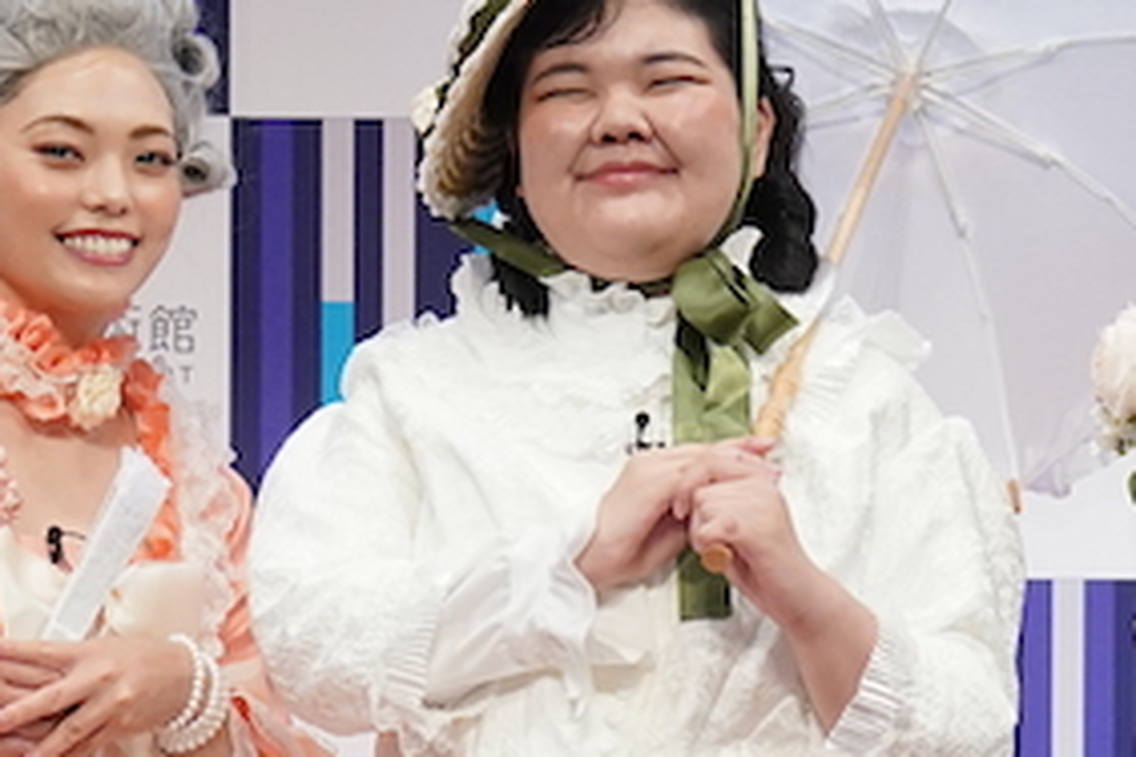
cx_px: 717
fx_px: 9813
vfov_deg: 4.4
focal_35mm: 311
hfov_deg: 6.6
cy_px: 954
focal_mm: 73
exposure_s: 1/400
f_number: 5.6
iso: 5000
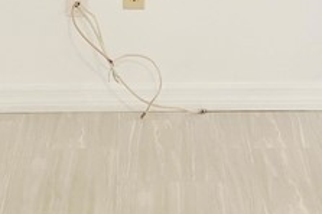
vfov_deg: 7.4
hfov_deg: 11.9
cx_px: 231
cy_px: -322
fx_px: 1536
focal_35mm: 172
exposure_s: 1/120
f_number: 1.7
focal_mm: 6.3
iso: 800
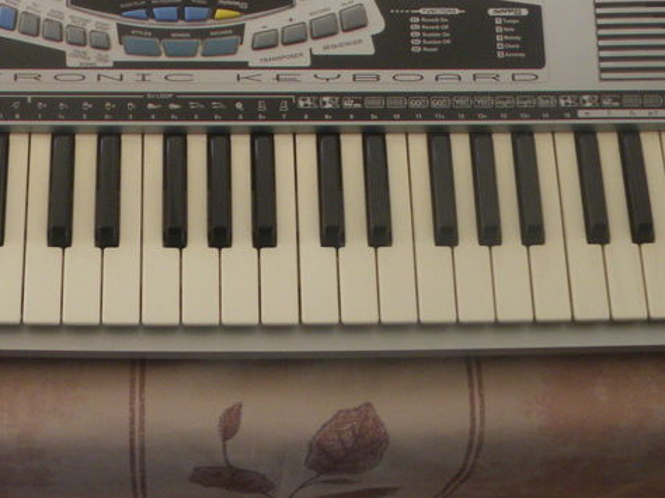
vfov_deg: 18.8
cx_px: 182
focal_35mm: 76
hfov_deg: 25.4
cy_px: -1
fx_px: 1459
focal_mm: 6.3
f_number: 3.5
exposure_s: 1/50
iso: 250
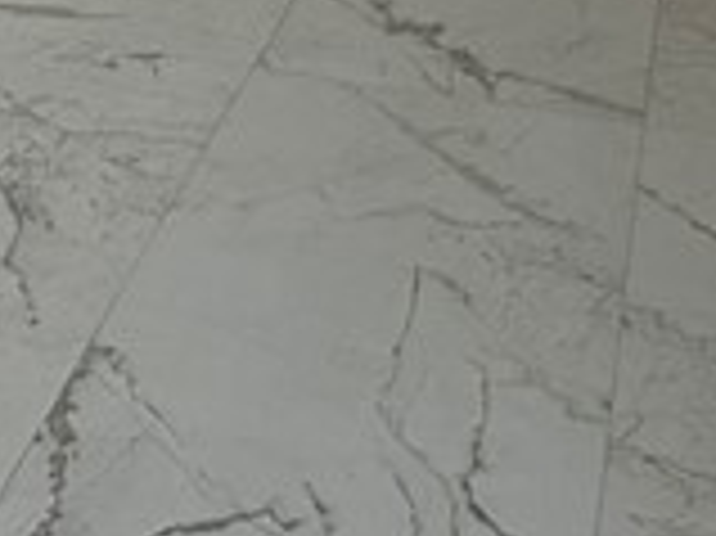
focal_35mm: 90
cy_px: -752
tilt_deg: +0.7
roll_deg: +0.4
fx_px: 1860
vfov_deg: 12.7
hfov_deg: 21.6
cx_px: 176
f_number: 2.2
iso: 100
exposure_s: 1/99
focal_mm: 2.22
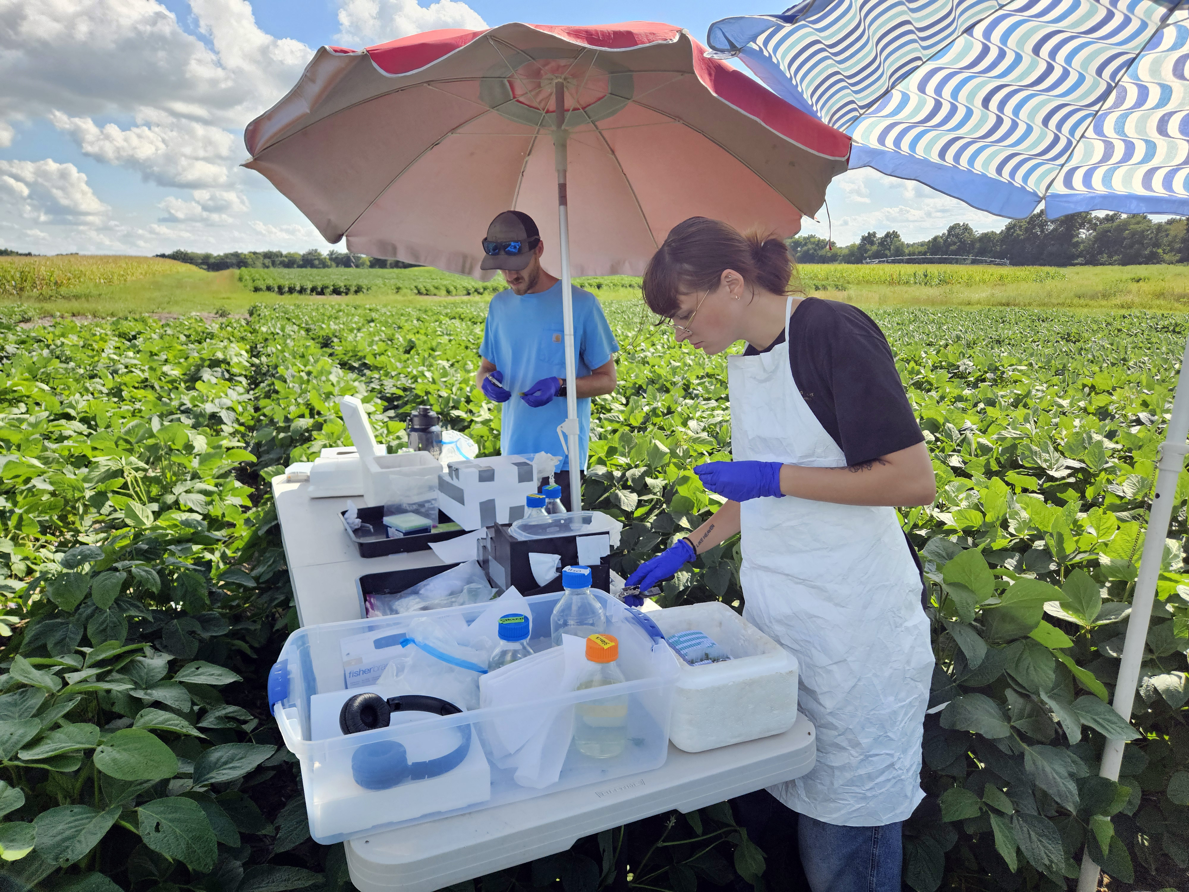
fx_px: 790
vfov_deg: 58.9
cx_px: 594
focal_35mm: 23
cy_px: 446
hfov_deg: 73.9
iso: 64
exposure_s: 1/2000
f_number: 1.8
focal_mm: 5.4
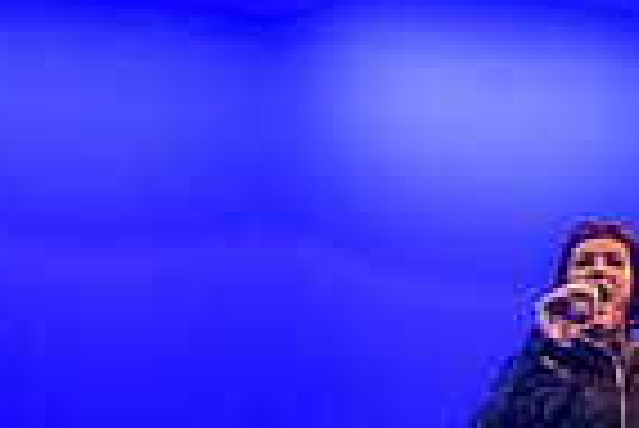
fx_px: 2754
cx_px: 594
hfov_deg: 13.1
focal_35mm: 155
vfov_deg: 8.8
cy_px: 399
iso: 4000
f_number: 3.5
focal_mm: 38
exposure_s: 1/320
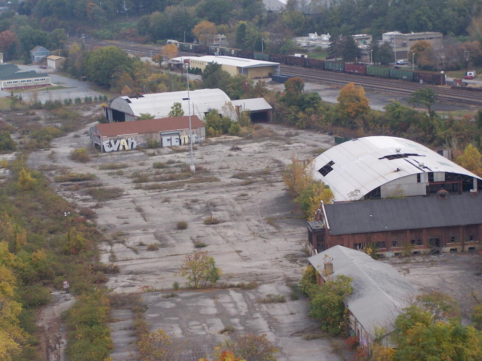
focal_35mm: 94
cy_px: 180
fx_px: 1309
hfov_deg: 20.9
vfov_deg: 15.7
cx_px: 241
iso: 80
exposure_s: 1/250
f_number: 3.2
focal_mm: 15.6
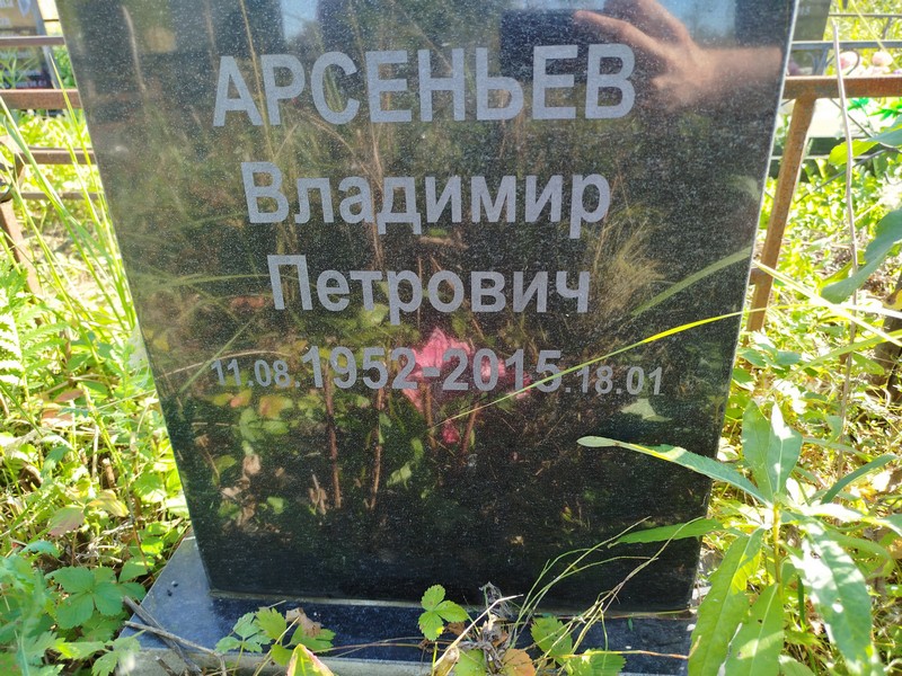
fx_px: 625
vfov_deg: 56.8
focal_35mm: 24
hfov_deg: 71.6
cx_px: 451
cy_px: 338
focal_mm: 5.31
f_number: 1.7
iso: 50
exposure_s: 1/119
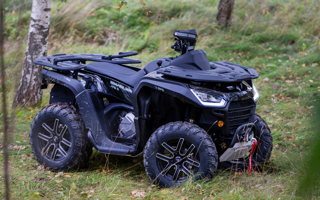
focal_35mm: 178
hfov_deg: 11.8
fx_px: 1552
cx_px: 146
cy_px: 90
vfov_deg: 7.4
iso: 200
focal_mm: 135
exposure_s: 1/320
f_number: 2
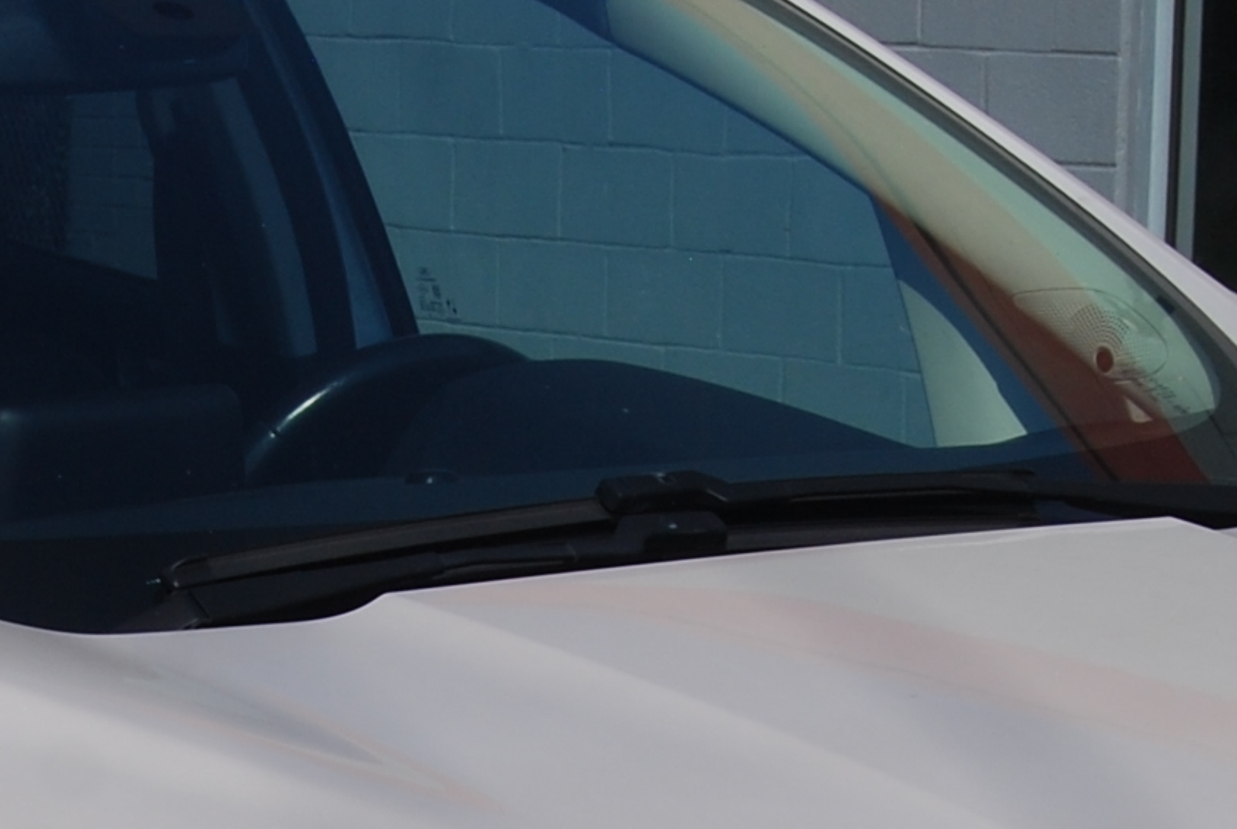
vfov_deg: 7.6
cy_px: 1223
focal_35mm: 178
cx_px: 217
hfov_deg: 11.5
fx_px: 6125
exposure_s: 1/320
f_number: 9
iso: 100
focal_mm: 26
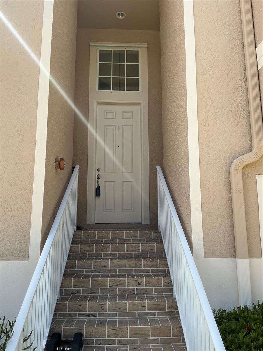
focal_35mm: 28
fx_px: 284
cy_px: 176
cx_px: 132
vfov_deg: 63.4
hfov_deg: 49.7
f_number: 1.8
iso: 25
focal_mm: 3
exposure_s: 1/666
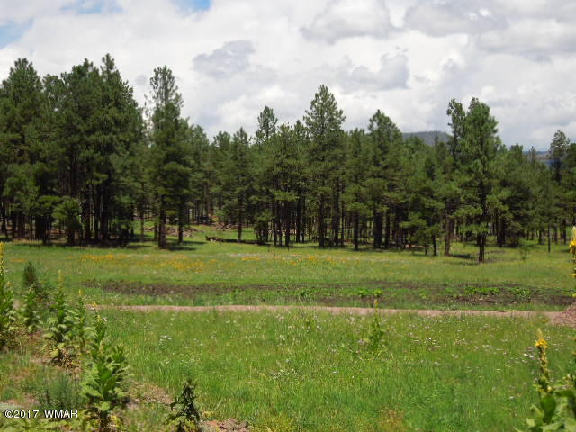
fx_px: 799
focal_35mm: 48
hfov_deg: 39.7
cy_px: 216
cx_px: 288
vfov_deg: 30.3
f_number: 8
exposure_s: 1/250
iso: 100
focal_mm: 8.7
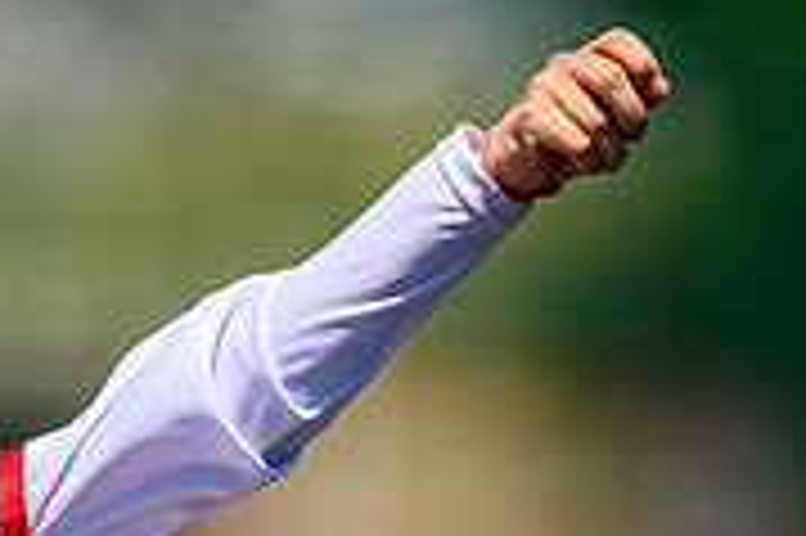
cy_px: 975
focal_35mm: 1684
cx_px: 400
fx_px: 37668
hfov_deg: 1.2
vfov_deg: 0.8
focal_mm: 400
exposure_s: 1/2500
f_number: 3.2
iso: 100
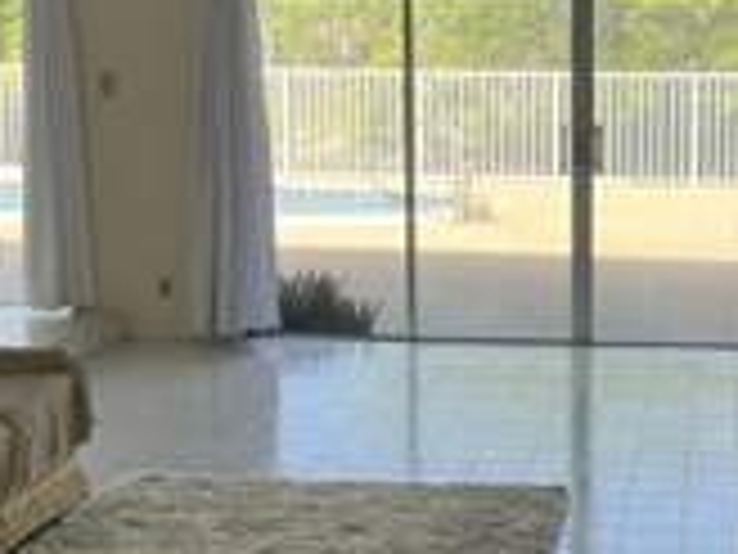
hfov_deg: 25.4
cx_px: 536
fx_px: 1620
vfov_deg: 19.4
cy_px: 250
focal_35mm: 76
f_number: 1.6
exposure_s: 1/430
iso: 50
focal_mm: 5.1
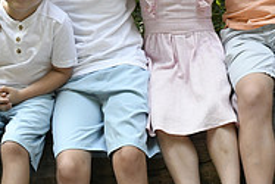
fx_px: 757
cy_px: 73
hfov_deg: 20.4
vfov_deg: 13.8
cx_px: 207
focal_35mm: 99
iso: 6400
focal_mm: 32
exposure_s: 1/320
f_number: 9
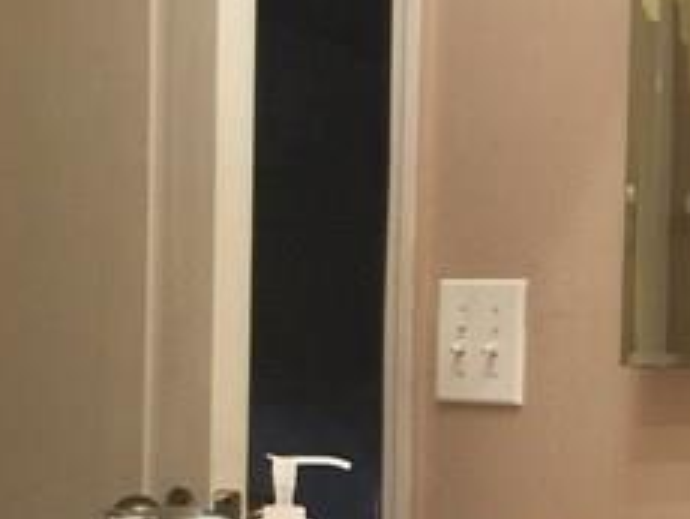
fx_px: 2574
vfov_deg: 11.4
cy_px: 549
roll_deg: -3.9
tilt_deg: -2.4
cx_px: 1074
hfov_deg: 14.2
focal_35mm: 129
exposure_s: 1/15
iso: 64
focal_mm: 4.15
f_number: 2.2
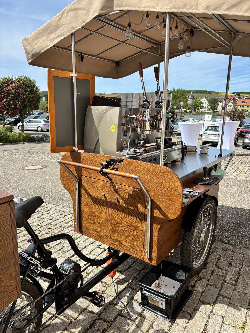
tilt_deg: -12.9
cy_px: 166
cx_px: 125
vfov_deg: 67.3
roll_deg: -1.0
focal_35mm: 26
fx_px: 250
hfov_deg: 53.1
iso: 50
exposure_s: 1/2062
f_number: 1.6
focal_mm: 5.96
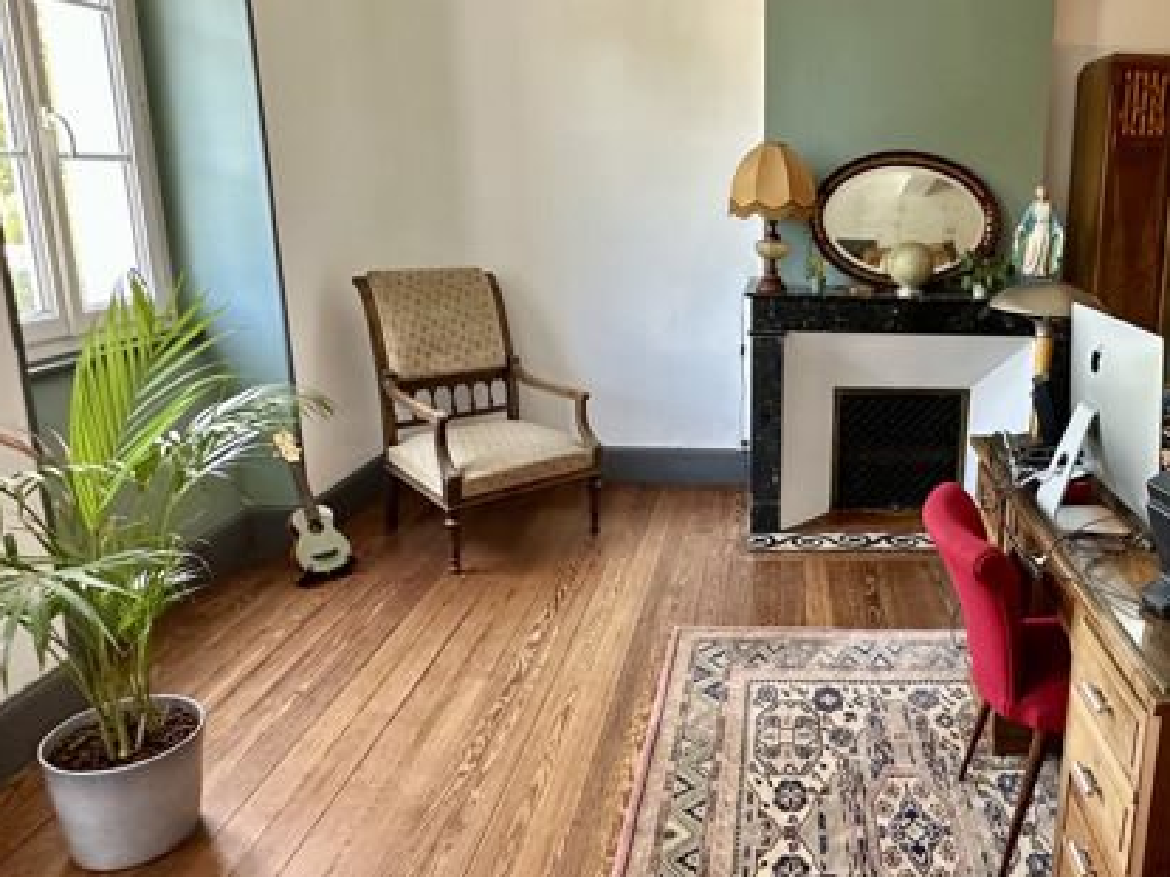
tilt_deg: -12.4
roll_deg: -1.5
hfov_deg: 61.8
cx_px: 871
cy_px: 389
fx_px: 912
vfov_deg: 51.2
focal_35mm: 27
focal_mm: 2.22
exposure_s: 1/99
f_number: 2.2
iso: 320
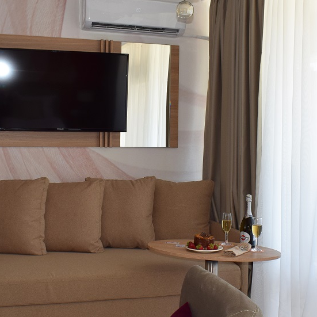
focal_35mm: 50
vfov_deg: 34.0
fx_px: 518
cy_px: 164
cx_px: 165
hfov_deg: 34.0
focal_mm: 18
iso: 320
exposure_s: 1/125
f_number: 5.6
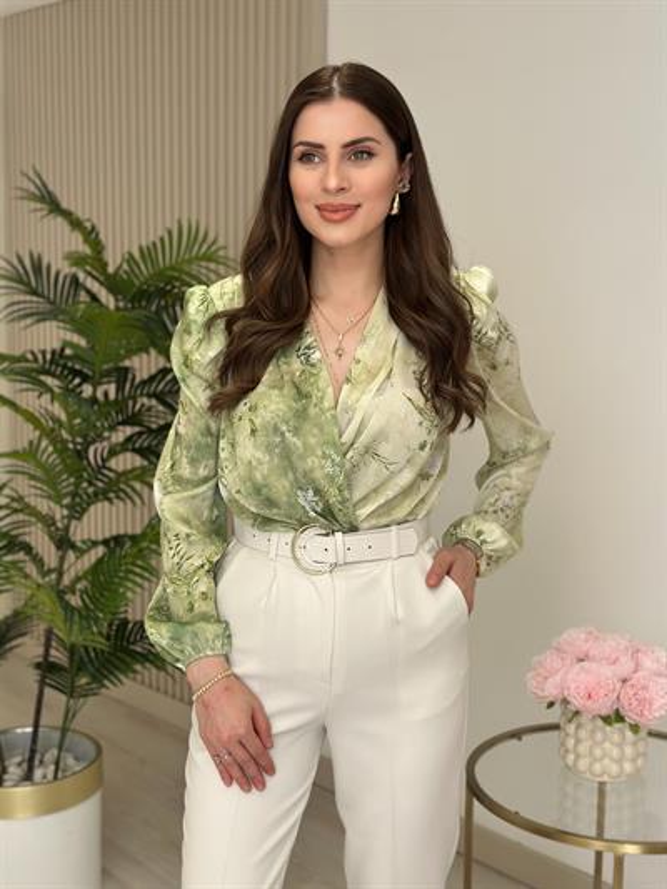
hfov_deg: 30.3
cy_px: 444
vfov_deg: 39.6
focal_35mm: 48
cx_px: 334
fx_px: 1233
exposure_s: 1/437
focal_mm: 6.86
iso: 80
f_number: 1.78
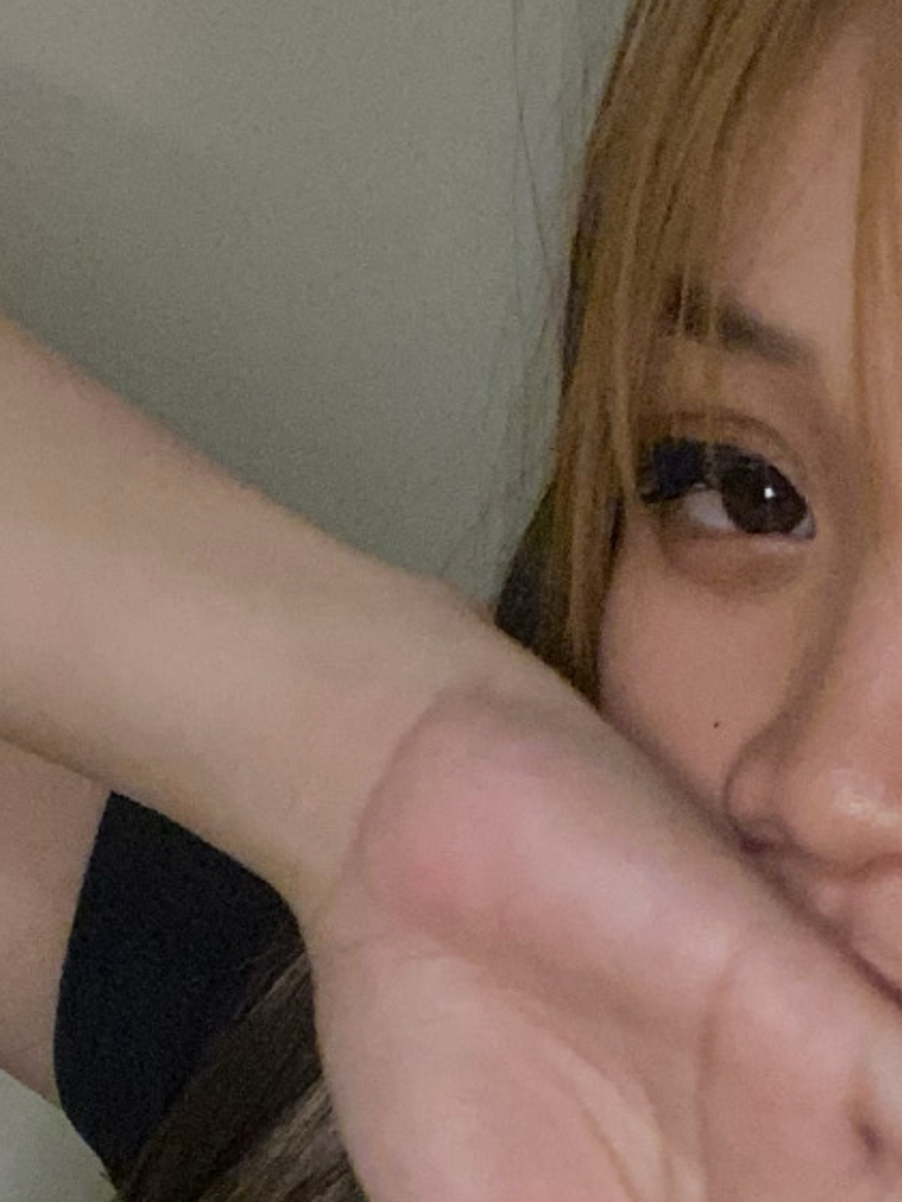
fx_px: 2674
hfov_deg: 18.8
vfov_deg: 24.0
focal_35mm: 77
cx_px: 808
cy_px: 1253
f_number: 2.2
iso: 500
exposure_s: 1/16
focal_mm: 2.71
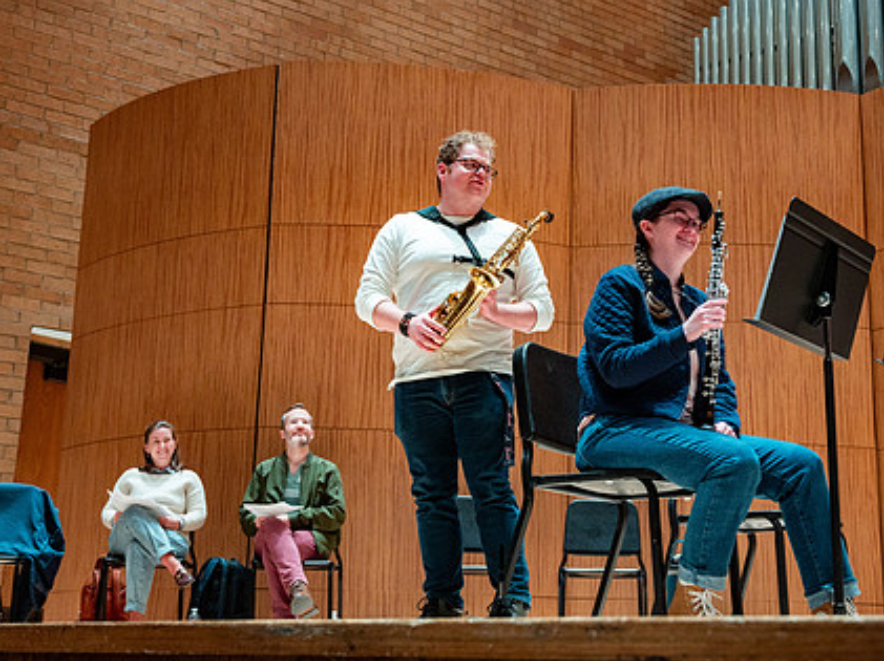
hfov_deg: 36.1
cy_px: 277
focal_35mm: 53
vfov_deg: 27.4
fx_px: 1352
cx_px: 502
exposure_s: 1/160
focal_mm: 40
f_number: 4
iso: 1600
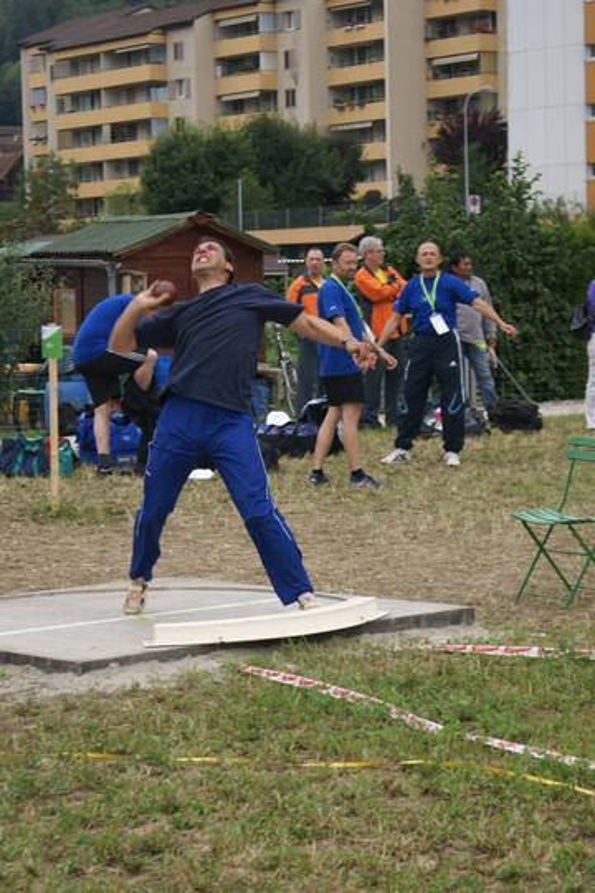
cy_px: 446
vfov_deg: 19.5
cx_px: 298
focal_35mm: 105
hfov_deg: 13.0
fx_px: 2603
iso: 100
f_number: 5.6
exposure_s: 1/250
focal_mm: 70
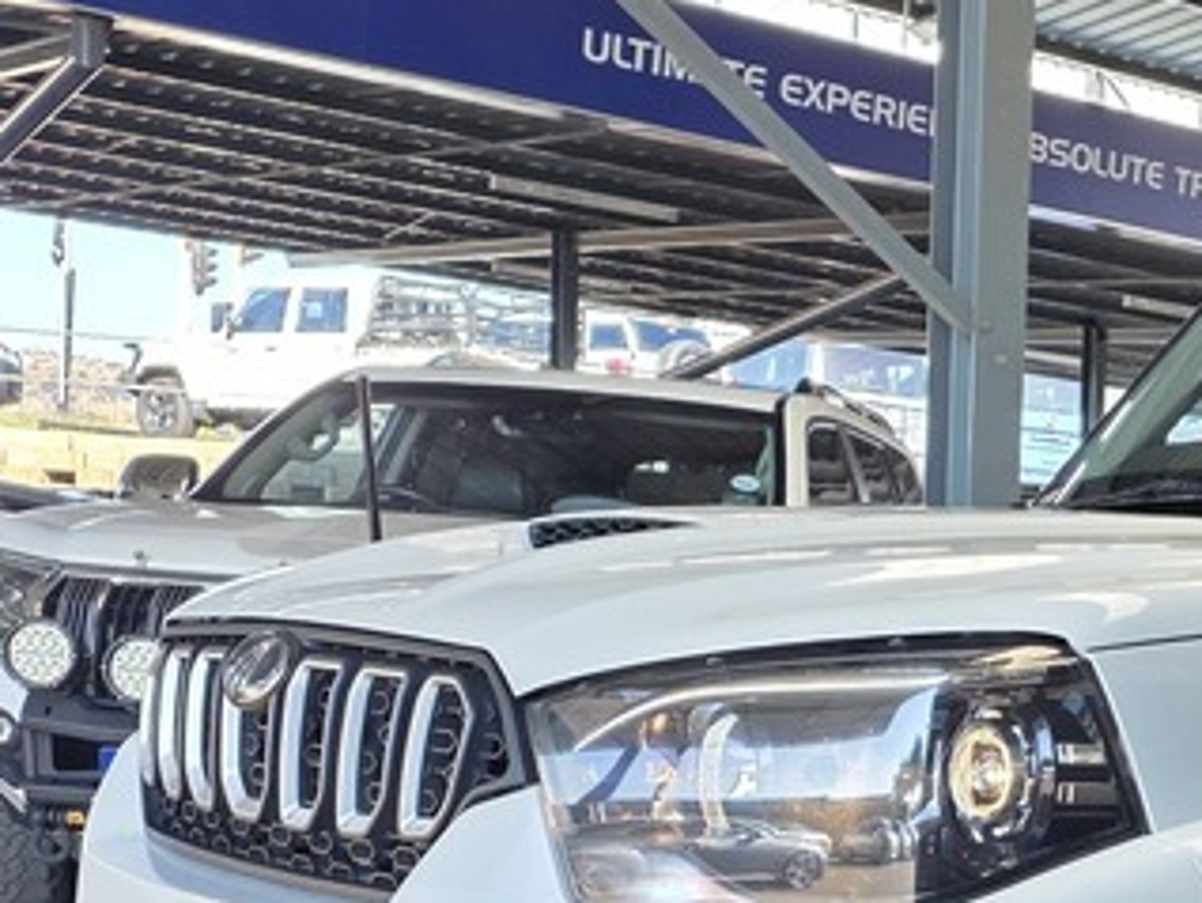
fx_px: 2572
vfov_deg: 19.5
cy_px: 858
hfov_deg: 24.2
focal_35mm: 74
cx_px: 1399
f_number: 1.7
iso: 50
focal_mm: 6.25
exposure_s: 1/180
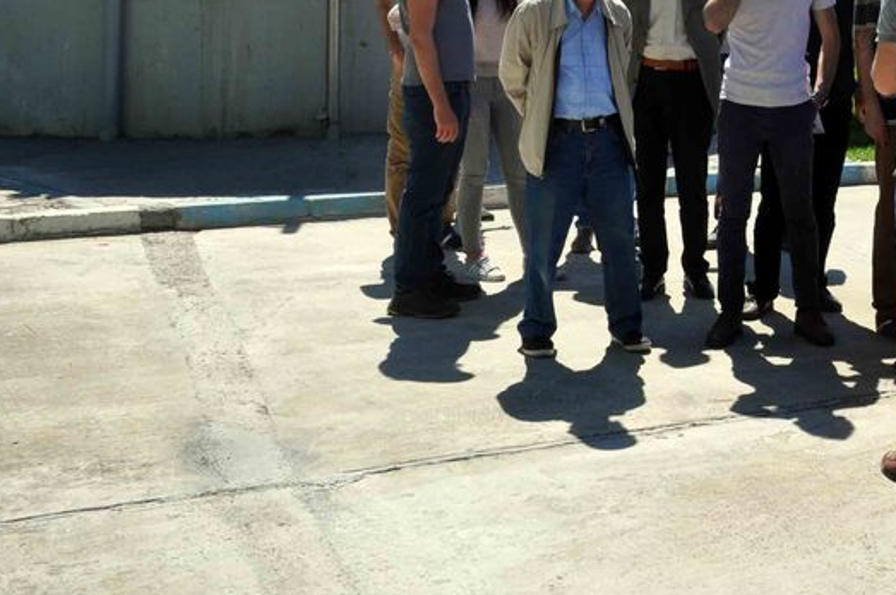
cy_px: -47
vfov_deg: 20.9
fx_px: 1541
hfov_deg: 30.2
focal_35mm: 62
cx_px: 894
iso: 200
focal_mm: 18
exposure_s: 1/400
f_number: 10
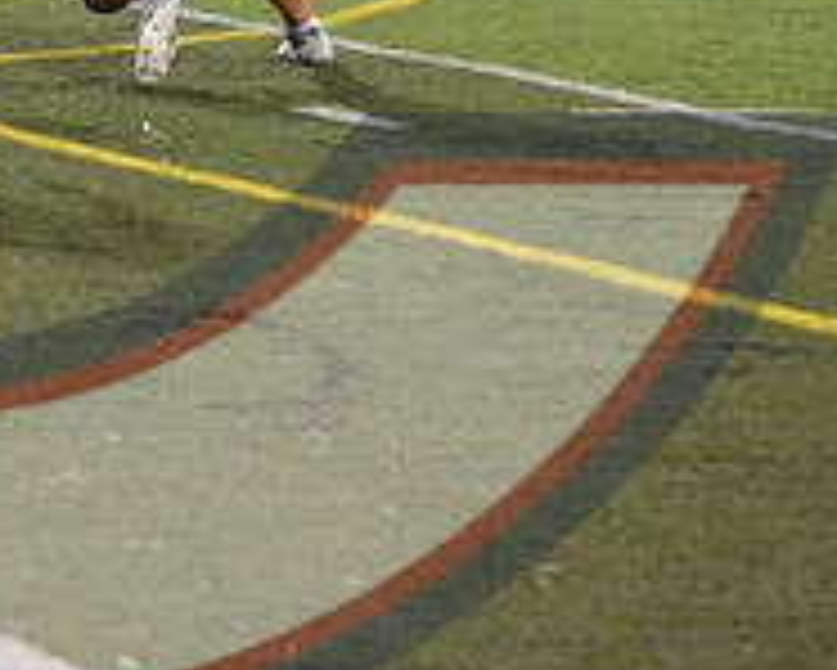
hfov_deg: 5.2
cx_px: -122
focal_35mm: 371
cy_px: -67
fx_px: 9207
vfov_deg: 4.2
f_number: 4.5
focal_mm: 85
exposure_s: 1/500
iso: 4000
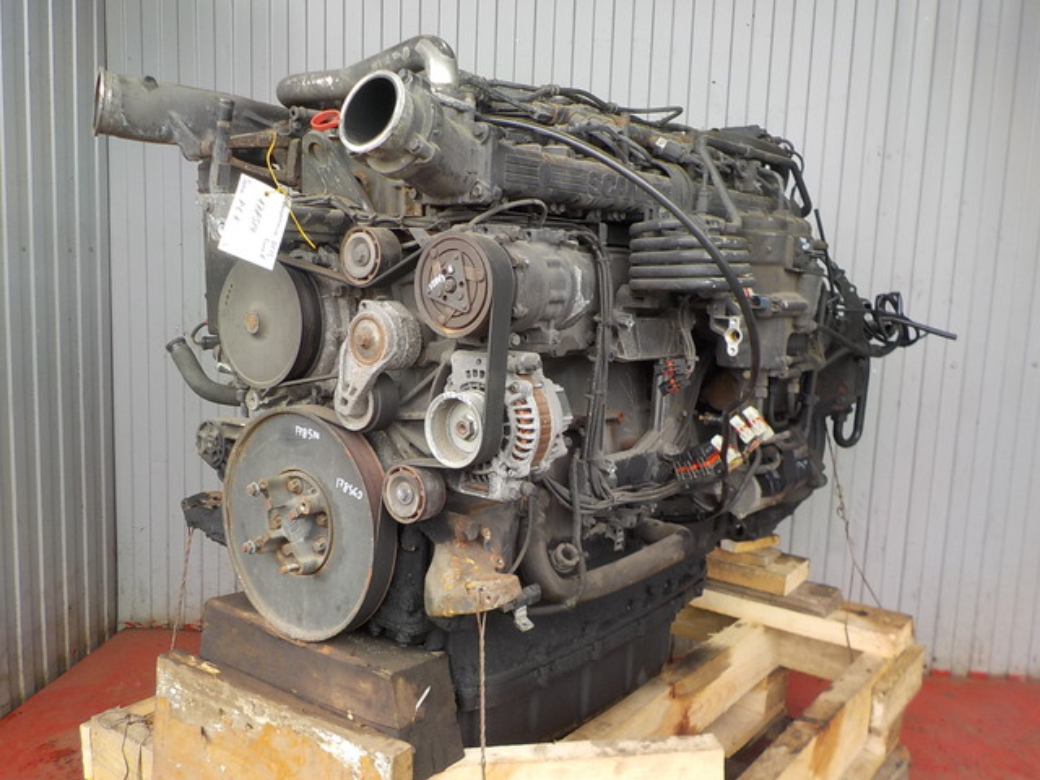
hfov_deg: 60.0
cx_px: 520
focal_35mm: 30
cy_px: 390
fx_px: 901
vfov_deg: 46.8
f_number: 3.3
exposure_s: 1/30
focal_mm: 4.1
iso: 125
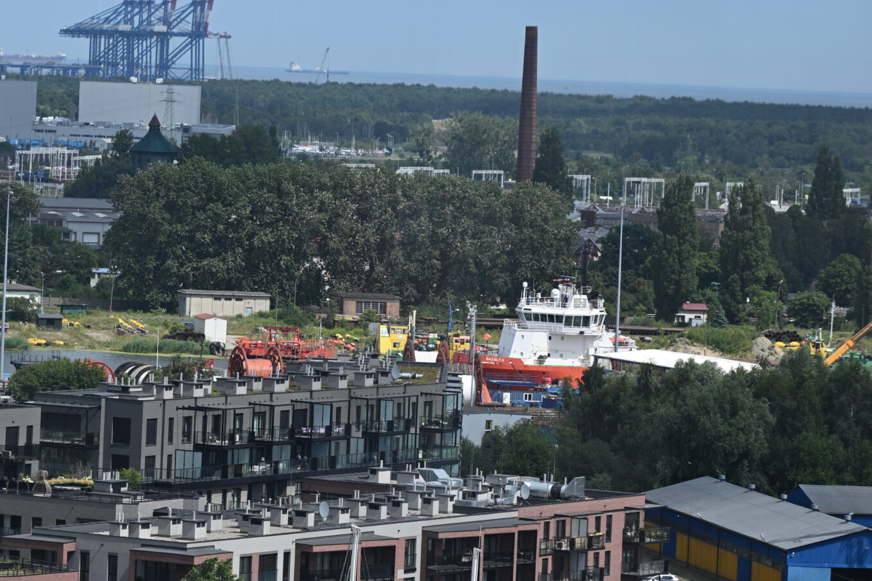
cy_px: 121
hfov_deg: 9.0
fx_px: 5498
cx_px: 144
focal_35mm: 227
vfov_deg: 6.0
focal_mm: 120
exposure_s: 1/640
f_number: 6.3
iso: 100
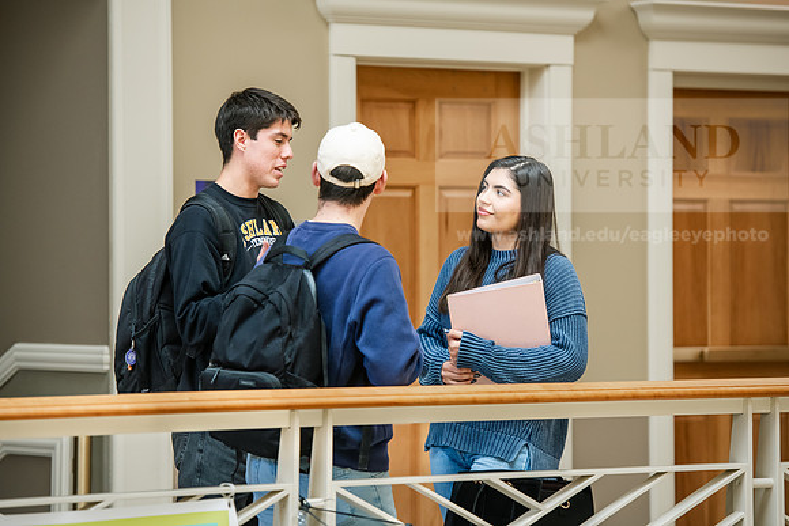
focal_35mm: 150
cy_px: 263
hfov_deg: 13.7
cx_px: 394
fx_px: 3288
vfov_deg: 9.2
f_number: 4
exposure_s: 1/200
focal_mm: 150
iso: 1600
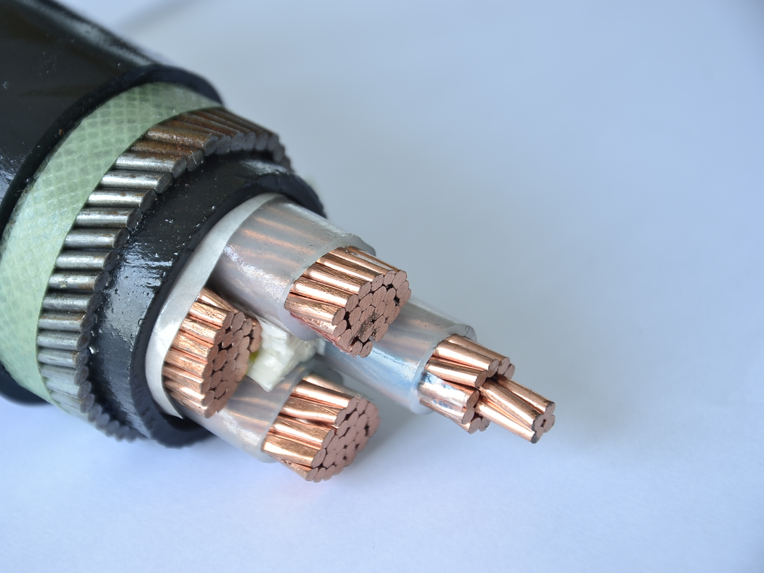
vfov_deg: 8.7
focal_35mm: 172
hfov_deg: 11.5
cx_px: 333
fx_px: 3786
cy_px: 286
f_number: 5.6
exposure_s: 1/13
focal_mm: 105
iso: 100
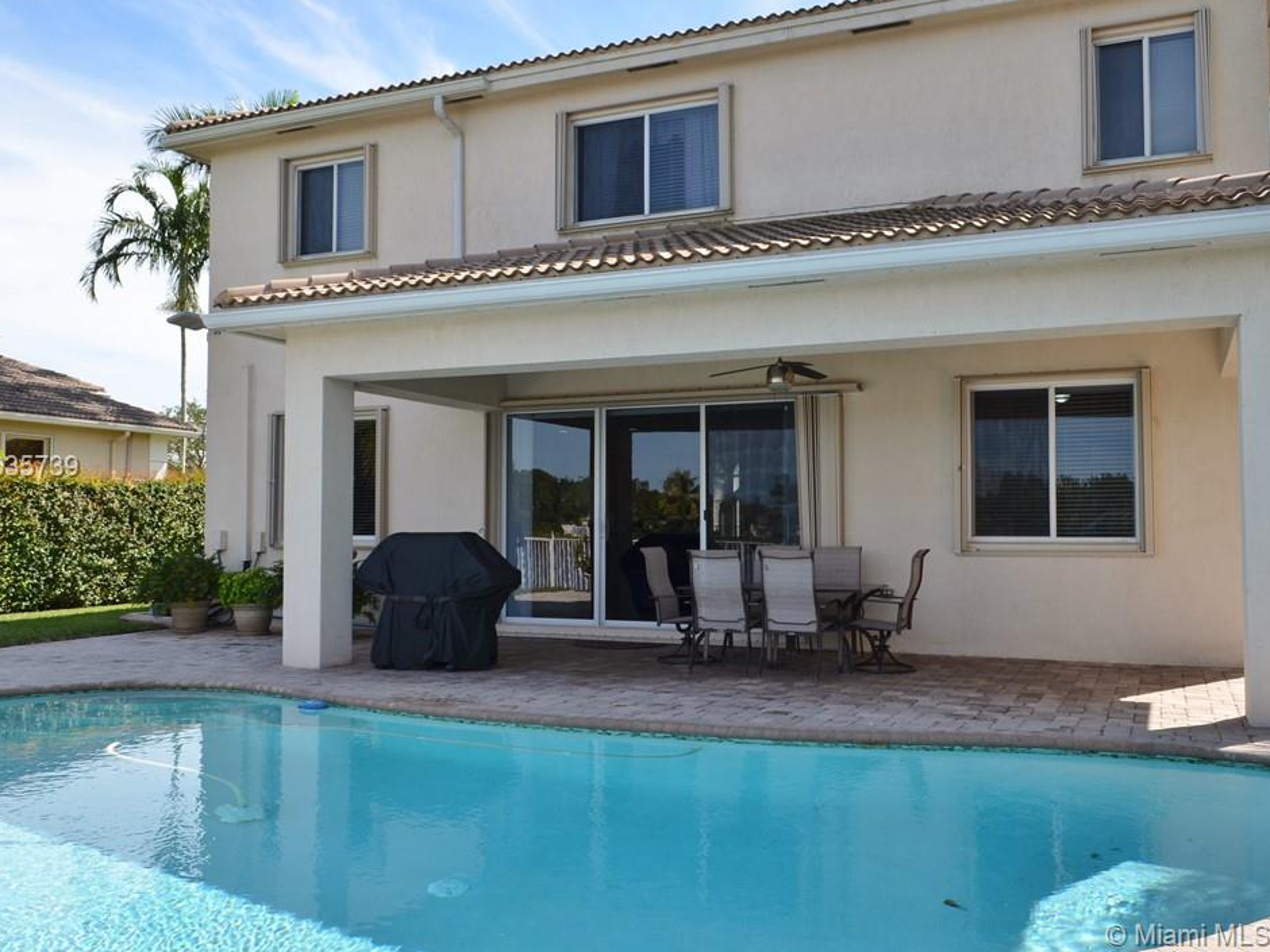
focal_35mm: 30
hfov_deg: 59.9
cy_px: 468
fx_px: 1101
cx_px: 674
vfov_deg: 46.8
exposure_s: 1/250
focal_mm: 18
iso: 180
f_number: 8
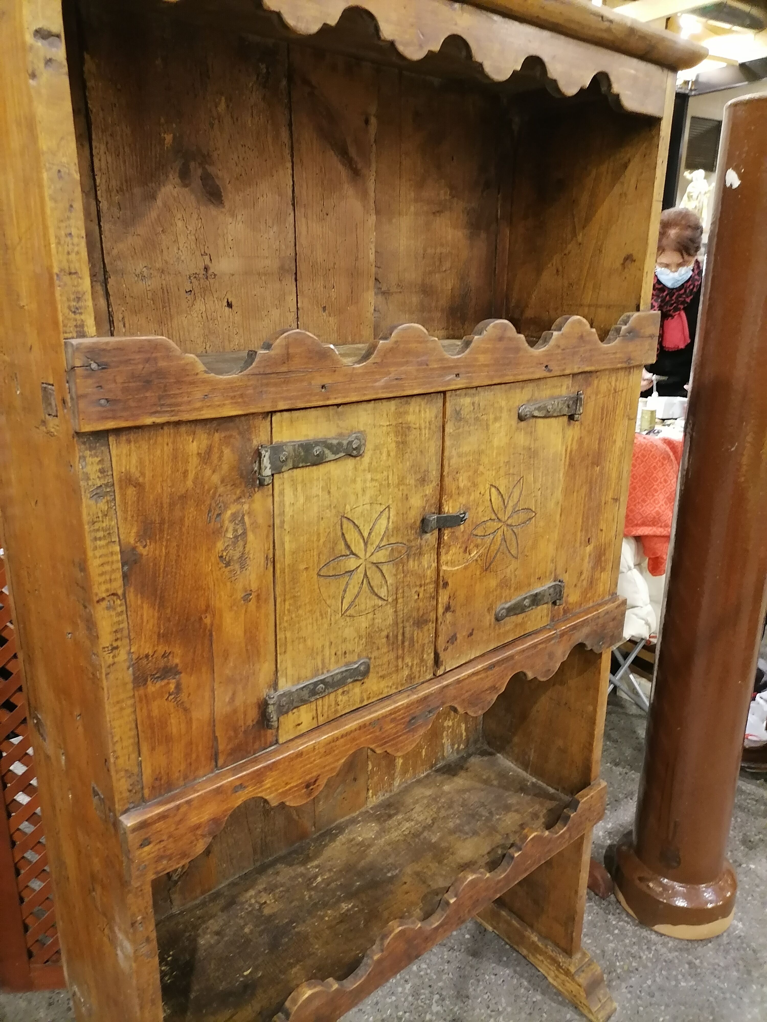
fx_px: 768
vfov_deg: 67.3
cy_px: 511
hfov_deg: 53.1
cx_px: 384
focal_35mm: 26
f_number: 1.8
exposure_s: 1/25
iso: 640
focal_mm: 5.4
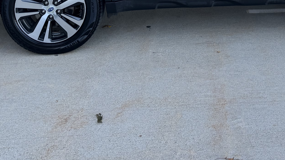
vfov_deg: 18.1
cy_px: -72
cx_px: 216
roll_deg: +0.7
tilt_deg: -8.2
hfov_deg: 34.1
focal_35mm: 60
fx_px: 453
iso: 64
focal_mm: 6.76
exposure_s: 1/263
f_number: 1.78
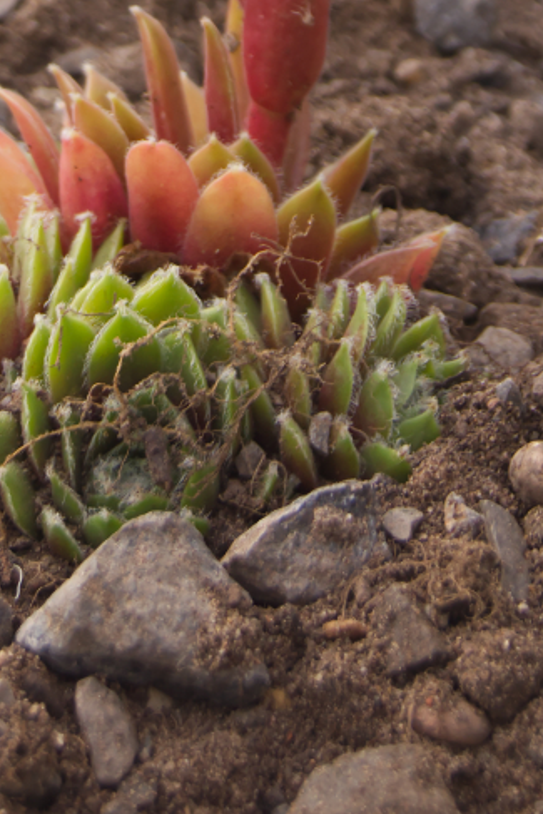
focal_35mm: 203
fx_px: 4594
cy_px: -182
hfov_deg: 6.8
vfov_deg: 10.0
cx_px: 242
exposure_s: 1/100
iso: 250
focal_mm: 55
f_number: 8
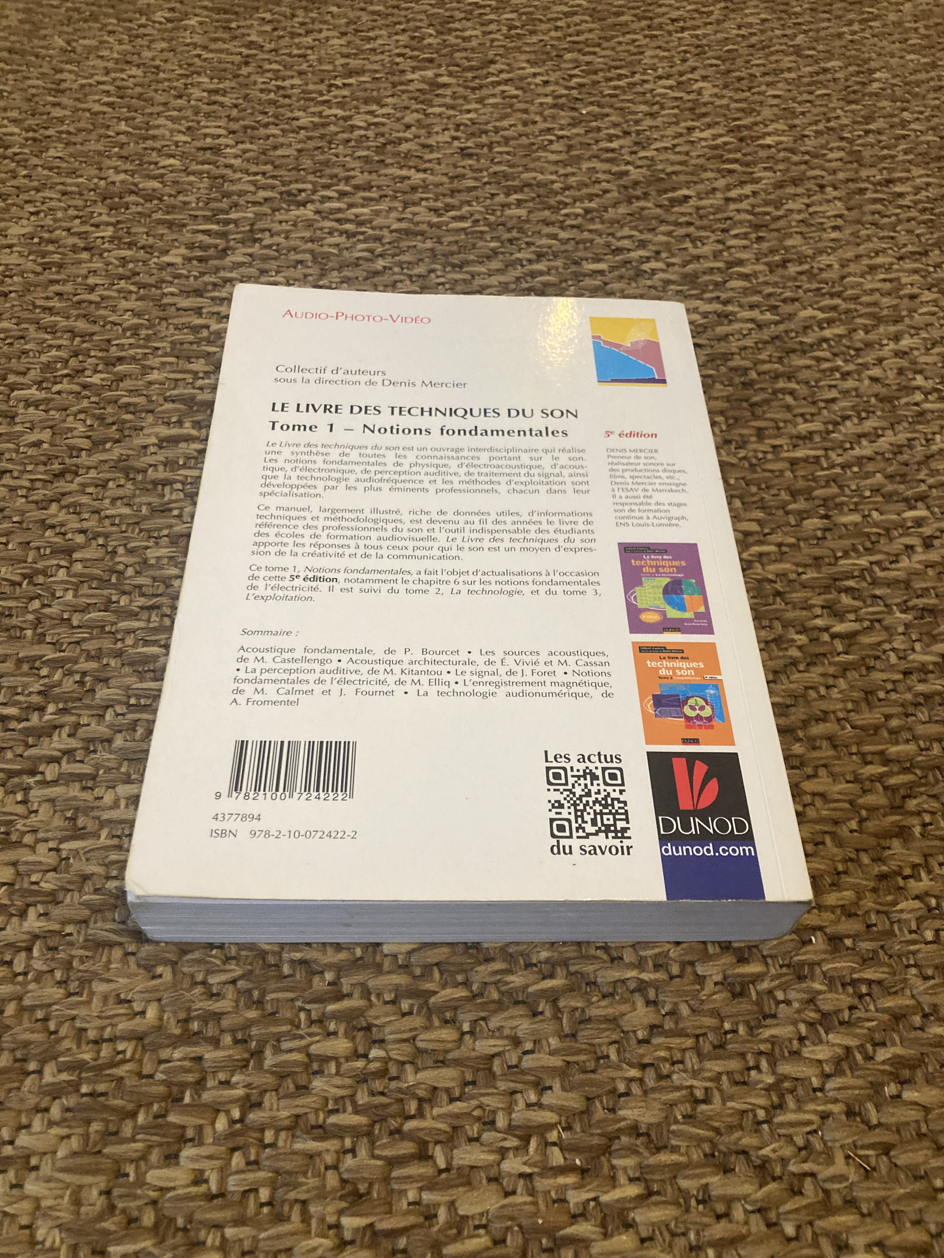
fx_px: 1018
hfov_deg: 49.7
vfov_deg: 63.4
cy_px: 629
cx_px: 472
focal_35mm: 28
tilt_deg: -51.7
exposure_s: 1/40
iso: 250
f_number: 1.8
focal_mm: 3.99
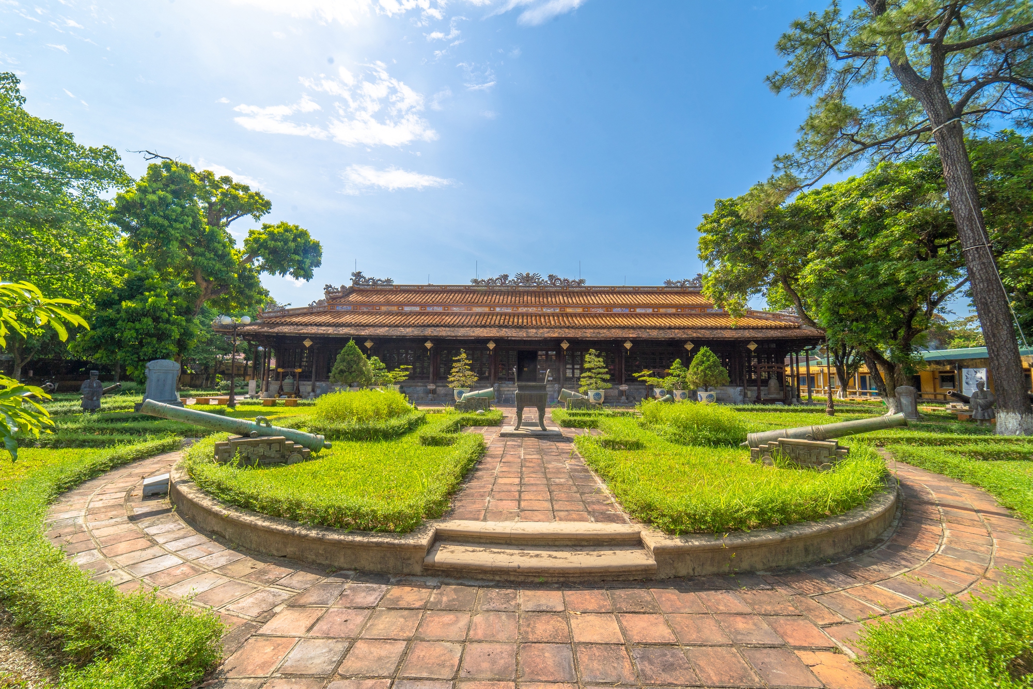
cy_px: 344
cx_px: 516
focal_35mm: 14
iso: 100
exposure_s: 1/320
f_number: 14
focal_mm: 14
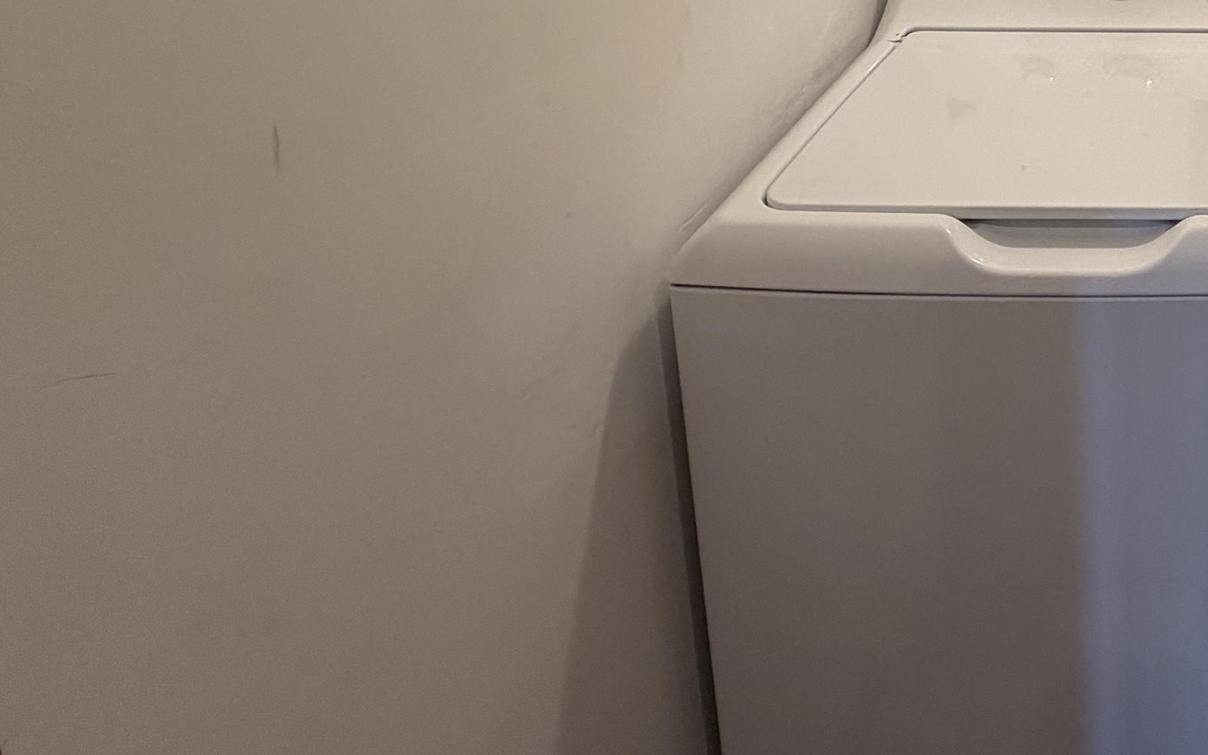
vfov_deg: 32.3
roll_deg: -1.1
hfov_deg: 45.9
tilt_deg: -12.2
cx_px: 1279
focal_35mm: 33
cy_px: -130
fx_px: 1086
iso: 250
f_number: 2.2
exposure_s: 1/120
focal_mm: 2.22
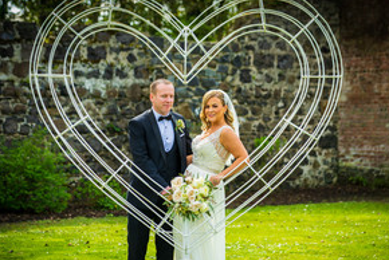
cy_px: 162
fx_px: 1406
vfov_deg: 10.6
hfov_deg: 15.7
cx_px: 183
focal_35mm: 130
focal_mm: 86
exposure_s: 1/400
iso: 100
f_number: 2.8
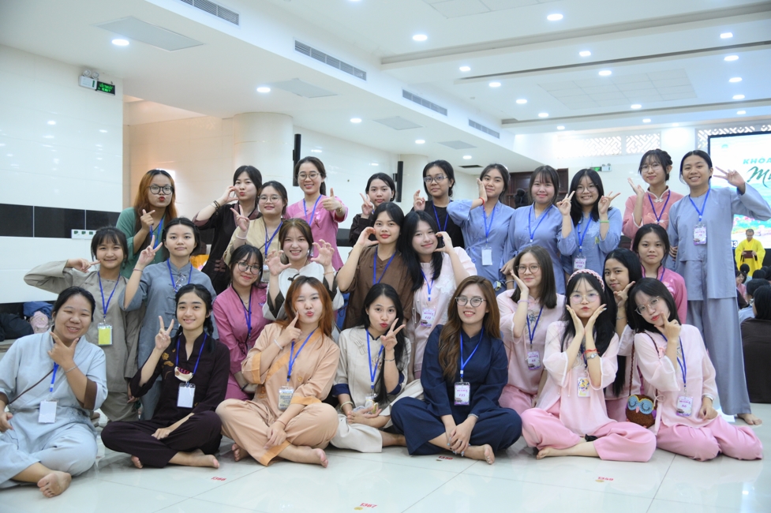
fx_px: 728
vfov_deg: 38.8
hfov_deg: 55.8
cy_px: 256
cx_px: 386
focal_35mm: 34
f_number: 4
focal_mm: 34
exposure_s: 1/100
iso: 3200
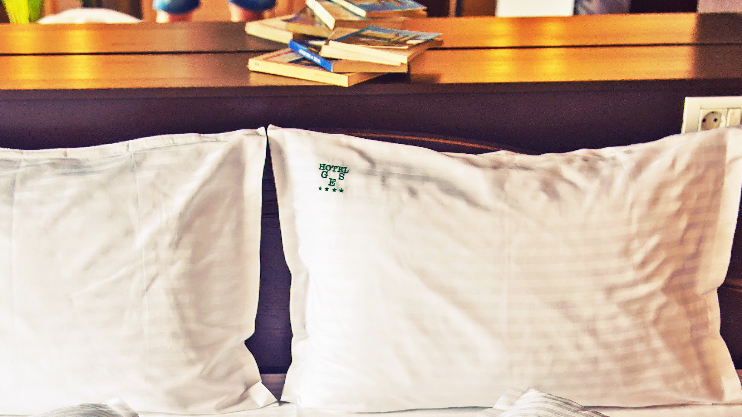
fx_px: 1436
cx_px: 333
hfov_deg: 28.9
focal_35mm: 73
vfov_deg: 15.9
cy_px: 505
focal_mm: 34
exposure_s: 1/125
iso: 640
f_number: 3.2
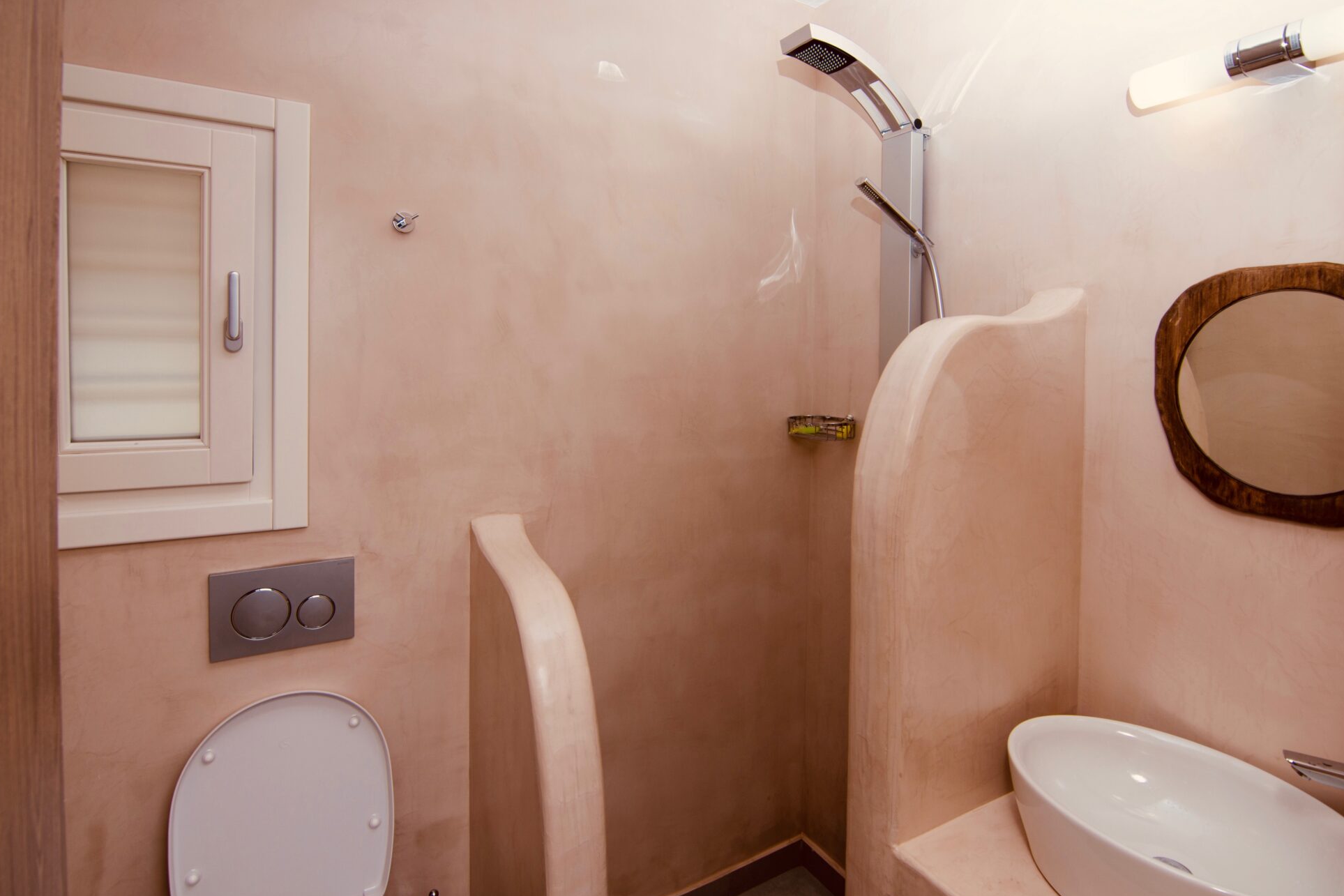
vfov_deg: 68.8
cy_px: 442
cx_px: 709
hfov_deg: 91.4
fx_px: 655
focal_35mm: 18
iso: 100
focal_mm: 11
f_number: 8
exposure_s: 1/80
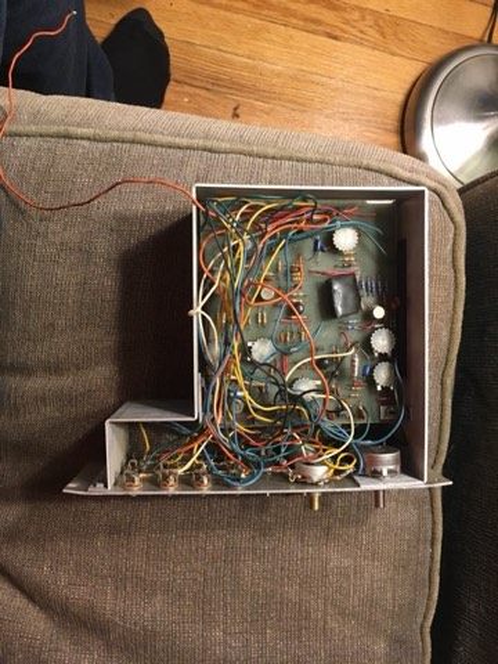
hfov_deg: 48.2
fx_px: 556
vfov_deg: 61.7
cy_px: 332
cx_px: 249
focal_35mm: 29
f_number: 2.2
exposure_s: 1/30
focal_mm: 4.15
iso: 125
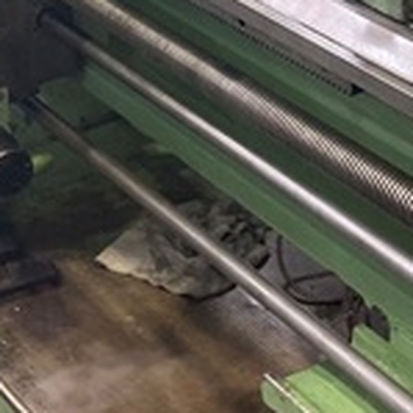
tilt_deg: -22.0
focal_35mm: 106
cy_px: 6
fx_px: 1431
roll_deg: +2.7
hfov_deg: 16.3
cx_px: 322
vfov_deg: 16.1
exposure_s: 1/60
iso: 160
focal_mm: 3.99
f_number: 1.8
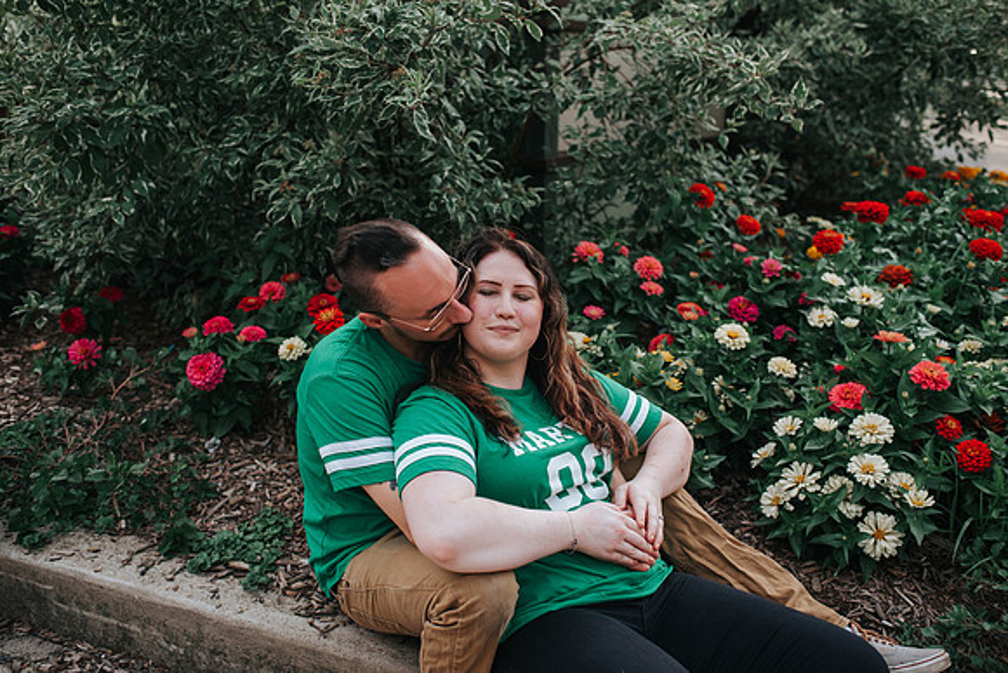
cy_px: 336
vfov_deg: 37.9
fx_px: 980
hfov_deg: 54.4
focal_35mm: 35
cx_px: 504
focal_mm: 35
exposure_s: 1/800
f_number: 3.2
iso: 800
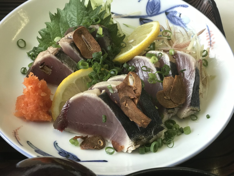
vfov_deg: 25.7
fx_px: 385
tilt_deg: -50.5
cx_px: 117
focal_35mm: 57
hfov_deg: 33.8
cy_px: 88
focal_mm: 6.6
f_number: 2.8
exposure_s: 1/60
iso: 50
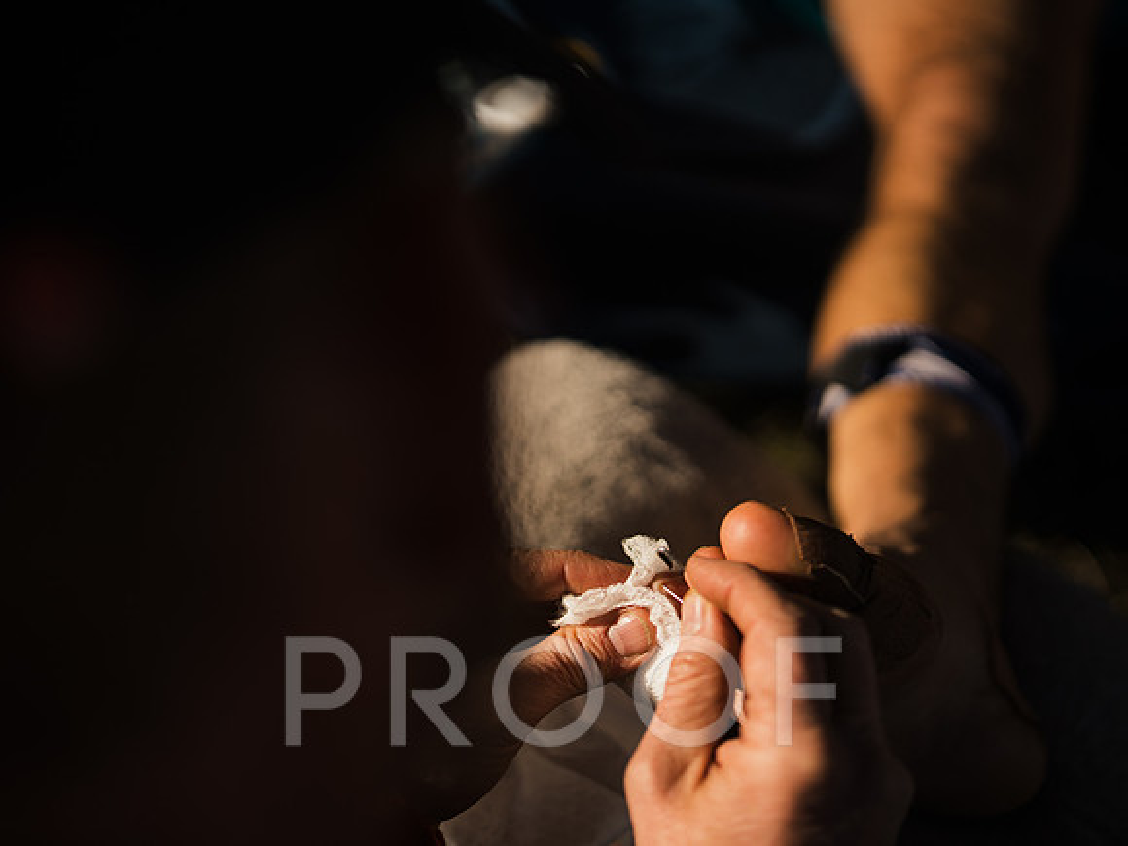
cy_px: 423
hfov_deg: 35.4
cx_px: 494
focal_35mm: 54
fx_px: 1762
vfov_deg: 27.0
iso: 100
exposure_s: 1/6400
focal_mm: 50
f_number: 1.4
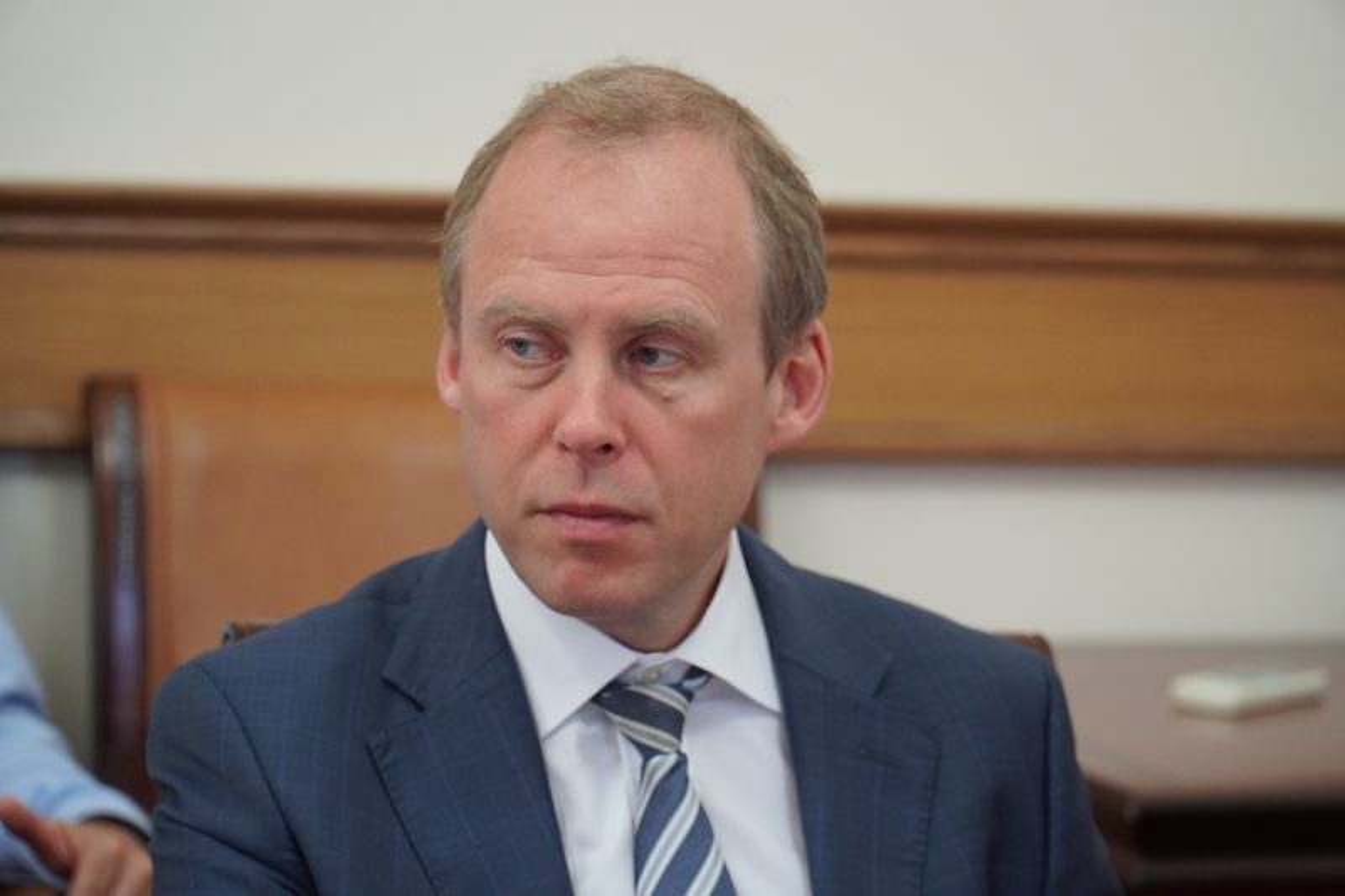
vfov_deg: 10.0
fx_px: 5098
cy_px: 448
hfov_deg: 15.0
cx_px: 672
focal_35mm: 136
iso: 2000
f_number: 4
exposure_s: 1/160
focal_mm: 91
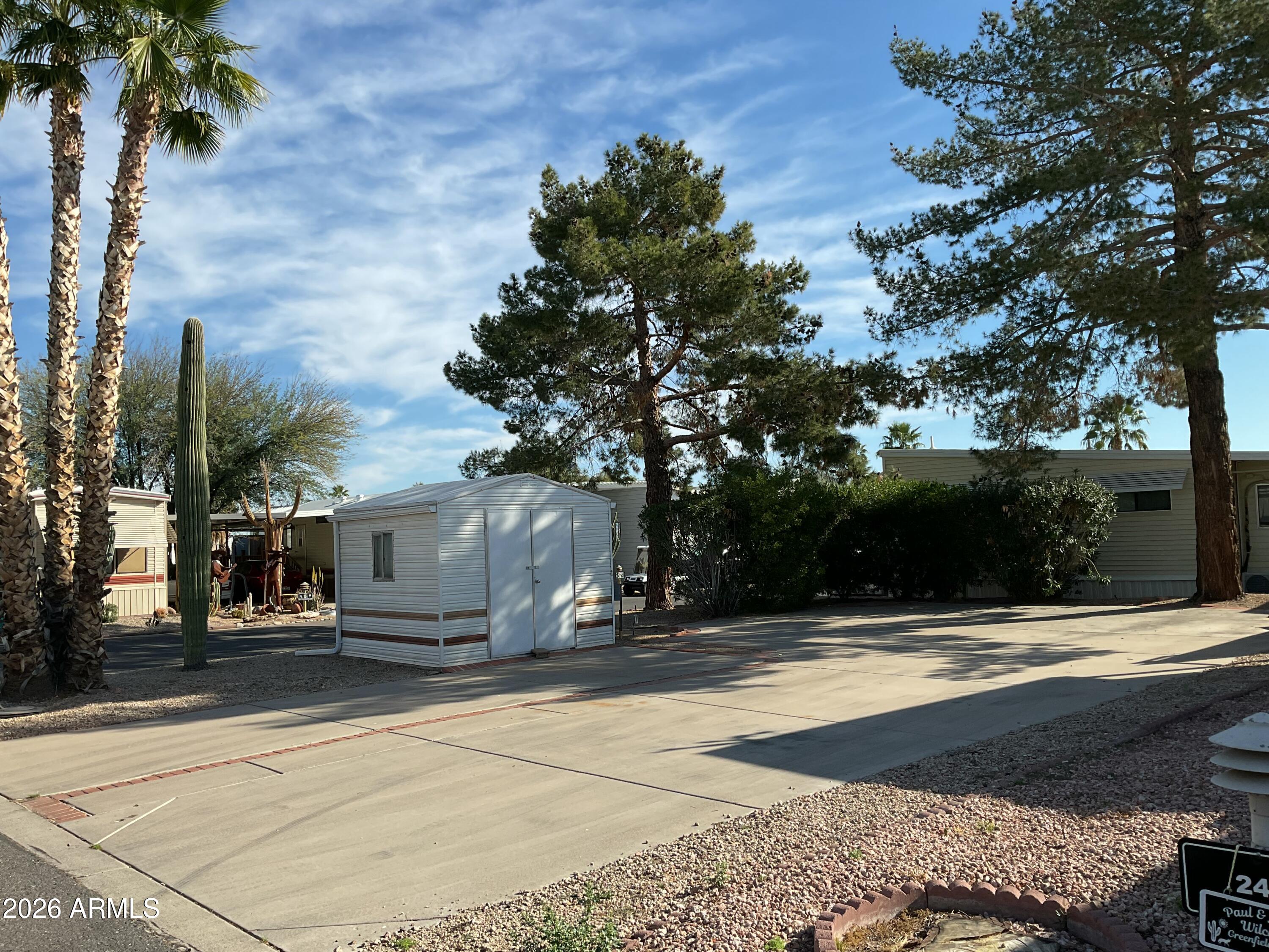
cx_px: 634
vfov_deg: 48.2
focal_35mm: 29
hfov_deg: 61.7
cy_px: 476
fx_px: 1063
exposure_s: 1/1848
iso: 16
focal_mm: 3
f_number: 1.8
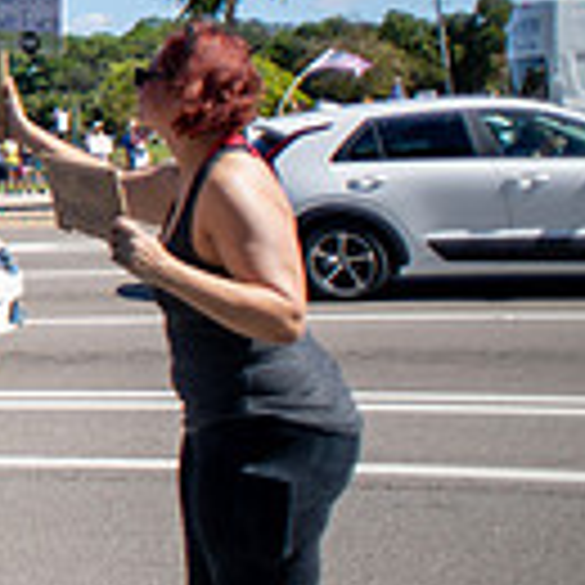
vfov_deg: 21.4
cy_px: -88
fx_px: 1453
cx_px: -549
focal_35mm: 76
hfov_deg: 17.3
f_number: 6.3
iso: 64
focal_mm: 20
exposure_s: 1/640
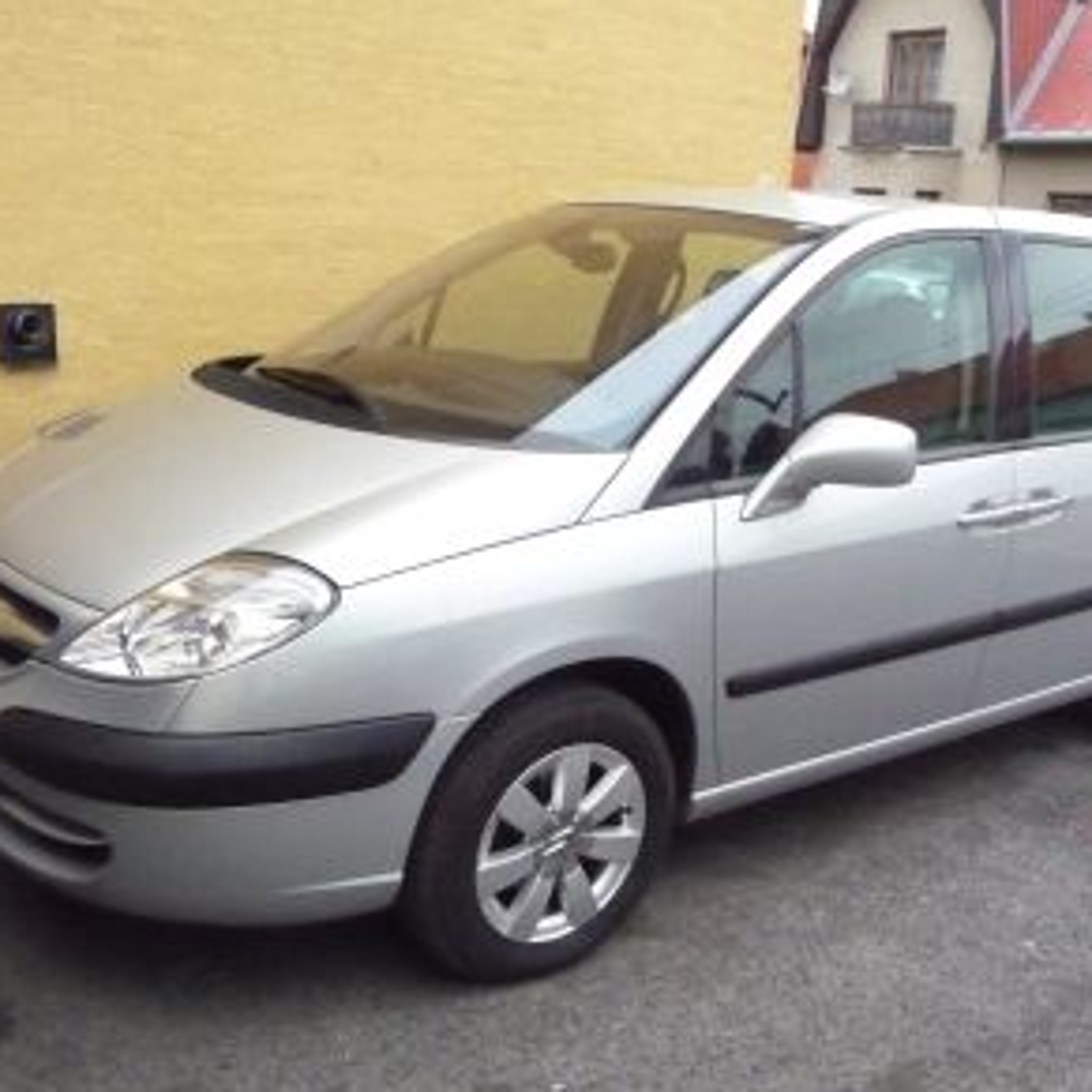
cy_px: 548
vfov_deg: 48.5
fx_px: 1213
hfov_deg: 48.4
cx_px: 597
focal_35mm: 34
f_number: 8
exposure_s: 1/640
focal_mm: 4.7
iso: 1600
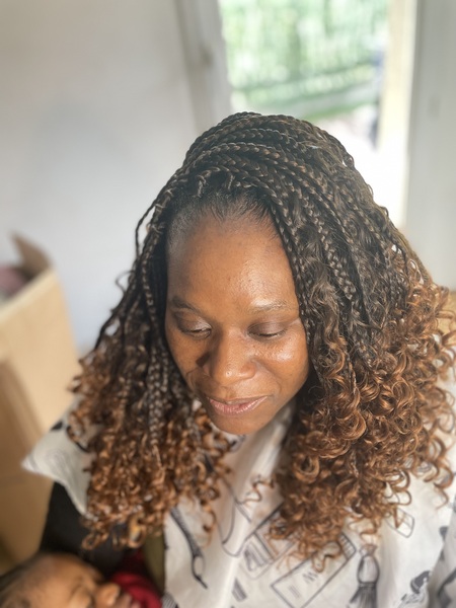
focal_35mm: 26
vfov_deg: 67.3
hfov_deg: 53.1
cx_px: 228
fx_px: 457
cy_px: 304
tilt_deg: -34.5
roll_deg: +10.0
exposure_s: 1/92
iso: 125
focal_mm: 4.2
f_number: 1.6
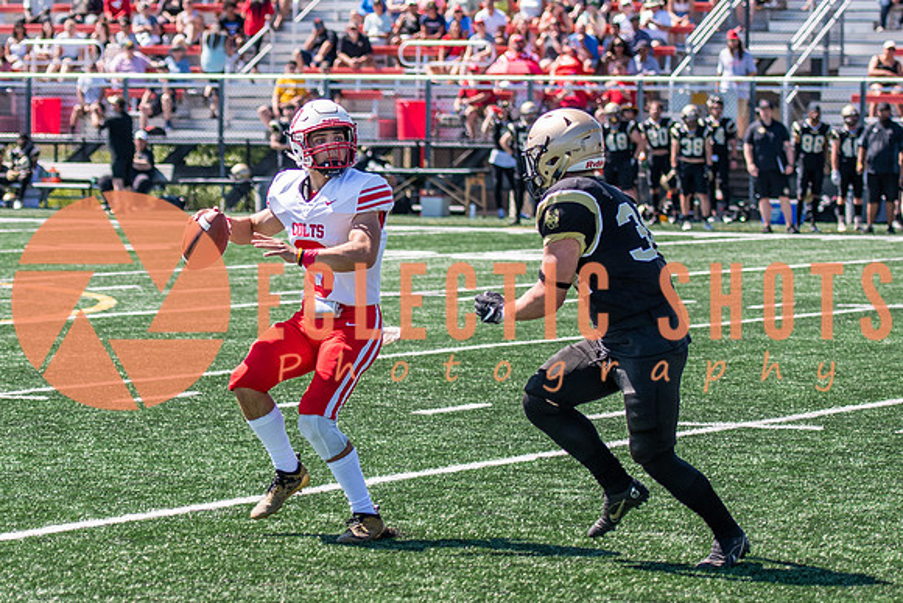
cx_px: 330
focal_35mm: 185
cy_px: 257
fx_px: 4644
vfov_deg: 7.4
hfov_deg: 11.1
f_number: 2.8
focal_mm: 75
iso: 160
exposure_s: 1/1600
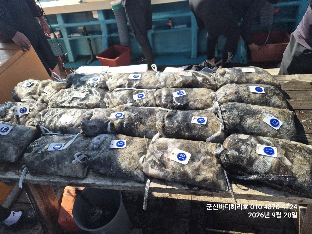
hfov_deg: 73.9
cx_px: 156
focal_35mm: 23
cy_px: 117
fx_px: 207
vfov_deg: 58.9
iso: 80
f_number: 1.8
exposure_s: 1/3680
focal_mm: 5.4
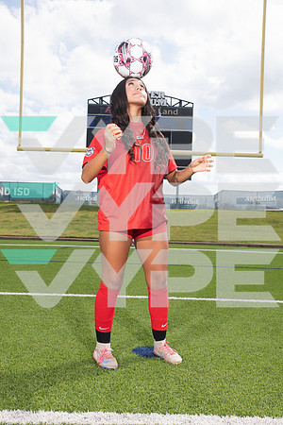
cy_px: 212
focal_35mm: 38
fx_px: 448
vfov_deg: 50.7
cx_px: 142
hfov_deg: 35.1
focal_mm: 38
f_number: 7.1
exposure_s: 1/400
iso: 125
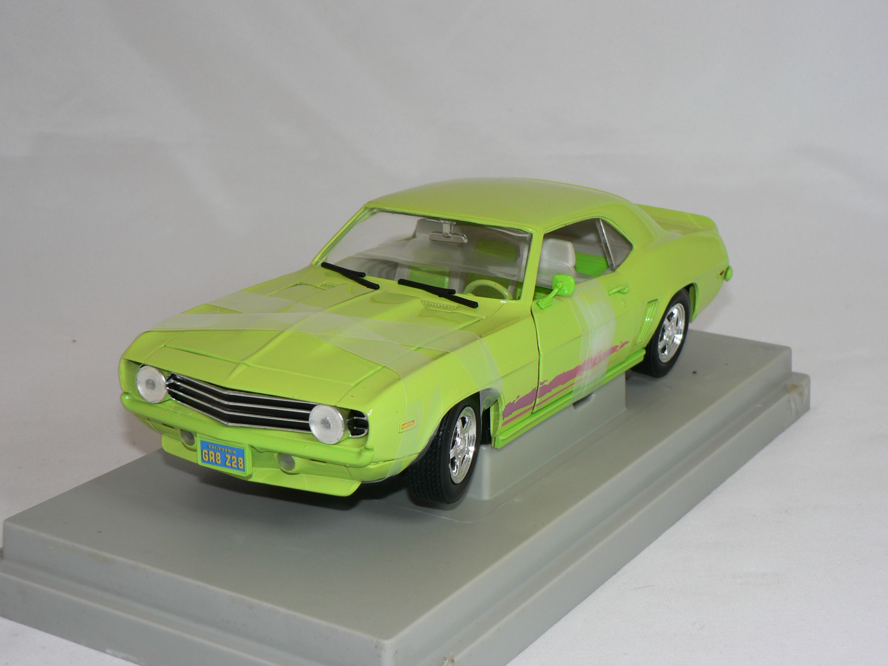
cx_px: 444
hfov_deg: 31.2
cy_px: 333
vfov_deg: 23.7
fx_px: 1590
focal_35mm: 62
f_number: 3.2
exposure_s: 1/60
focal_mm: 10.4
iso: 80
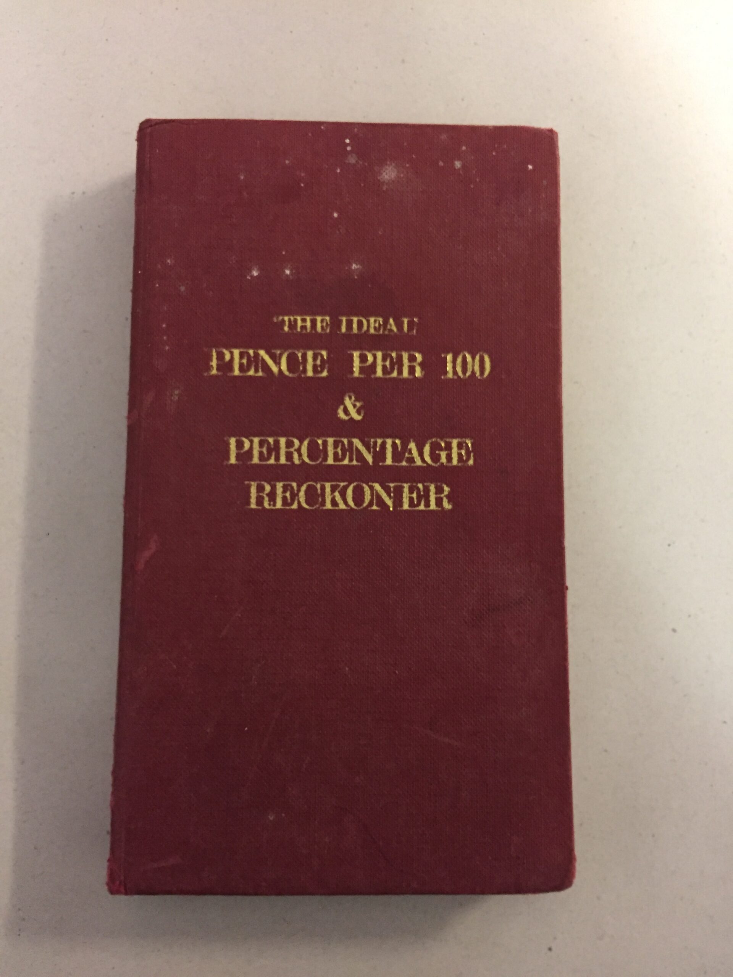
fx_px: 819
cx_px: 366
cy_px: 488
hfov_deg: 48.2
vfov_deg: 61.7
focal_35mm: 29
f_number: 2.2
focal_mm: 4.15
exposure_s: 1/17
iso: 250
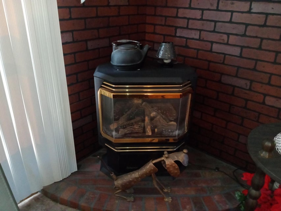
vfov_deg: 49.8
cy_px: 106
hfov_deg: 63.4
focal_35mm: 28
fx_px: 227
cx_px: 140
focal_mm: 3.71
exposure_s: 1/25
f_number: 2.2
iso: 1106
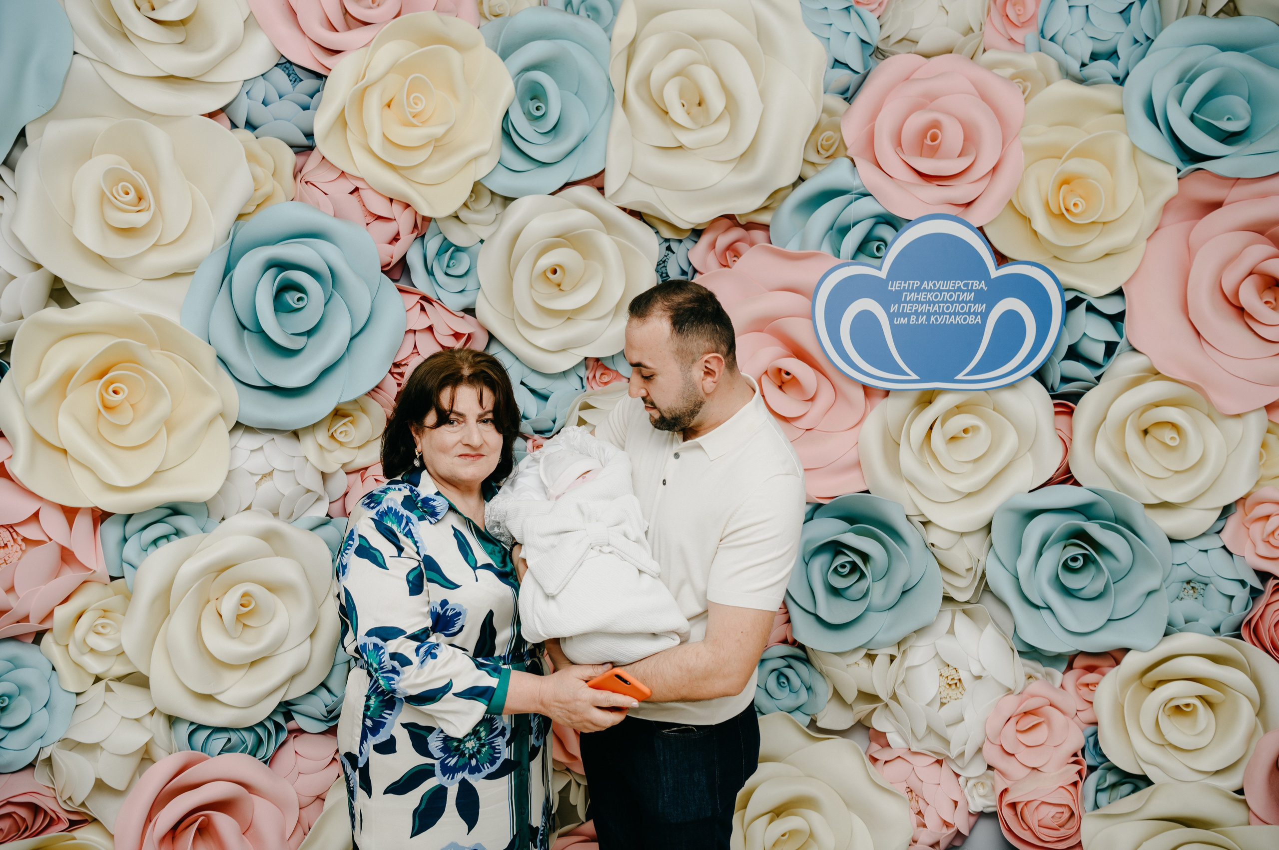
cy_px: 419
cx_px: 646
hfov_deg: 61.4
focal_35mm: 30
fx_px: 1077
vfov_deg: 43.0
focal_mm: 30
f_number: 4.5
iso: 100
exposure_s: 1/160
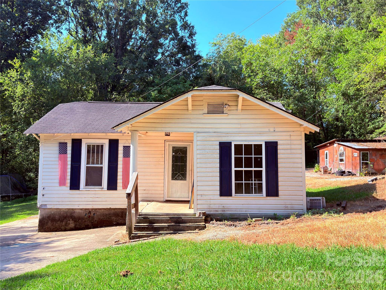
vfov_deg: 40.7
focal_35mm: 35
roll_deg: +0.3
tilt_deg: +4.4
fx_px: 390
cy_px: 145
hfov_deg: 52.6
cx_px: 193
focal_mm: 6.76
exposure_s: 1/1067
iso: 80
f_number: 1.78
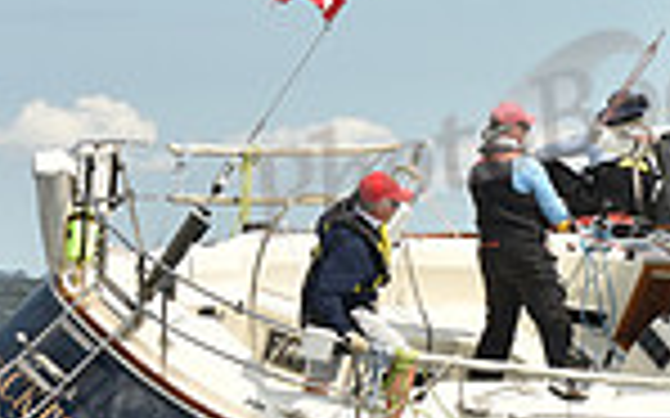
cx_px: 1120
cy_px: 294
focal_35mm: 278
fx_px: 5074
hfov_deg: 7.4
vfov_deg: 4.7
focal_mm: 70
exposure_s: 1/800
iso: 250
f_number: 8
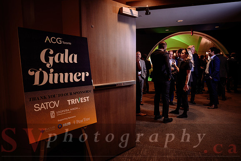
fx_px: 161
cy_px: 80
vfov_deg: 53.2
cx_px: 120
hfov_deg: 73.7
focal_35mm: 24
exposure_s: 1/60
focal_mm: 24
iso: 800
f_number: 4
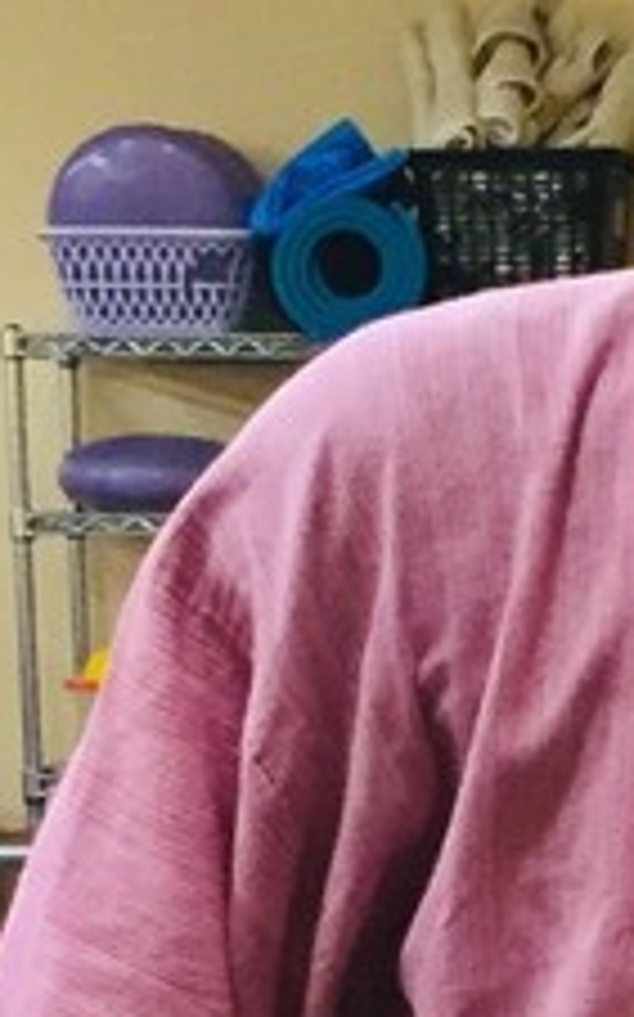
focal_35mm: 163
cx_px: 845
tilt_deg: -13.8
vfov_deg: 12.1
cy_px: 1616
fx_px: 4512
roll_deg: +2.1
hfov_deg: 7.9
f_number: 2.2
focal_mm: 4.15
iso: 250
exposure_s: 1/24
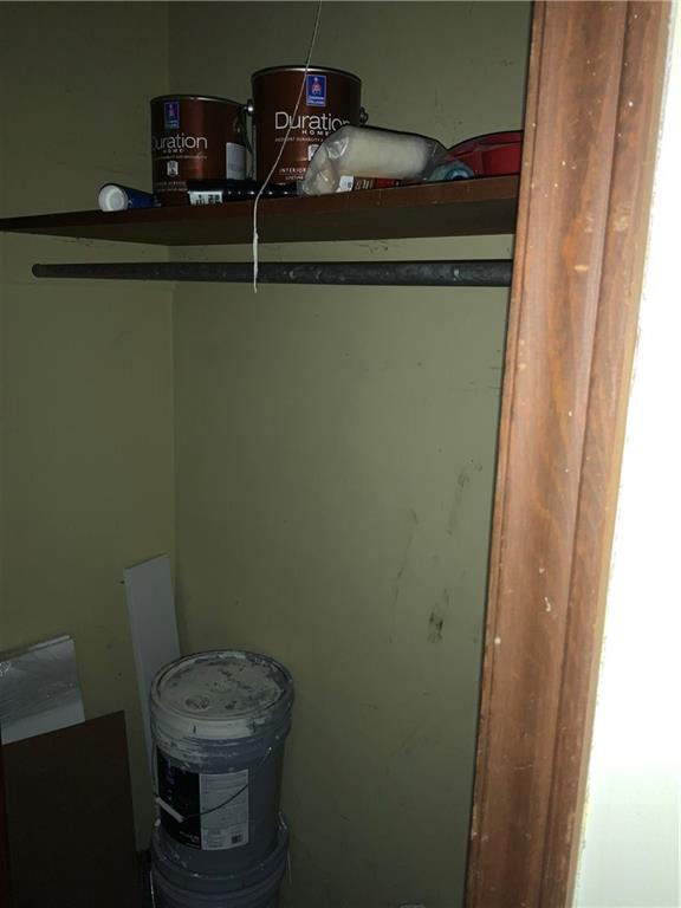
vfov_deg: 61.7
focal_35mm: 29
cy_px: 454
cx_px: 340
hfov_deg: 48.2
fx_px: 761
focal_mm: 3
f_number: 1.8
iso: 25
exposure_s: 1/30
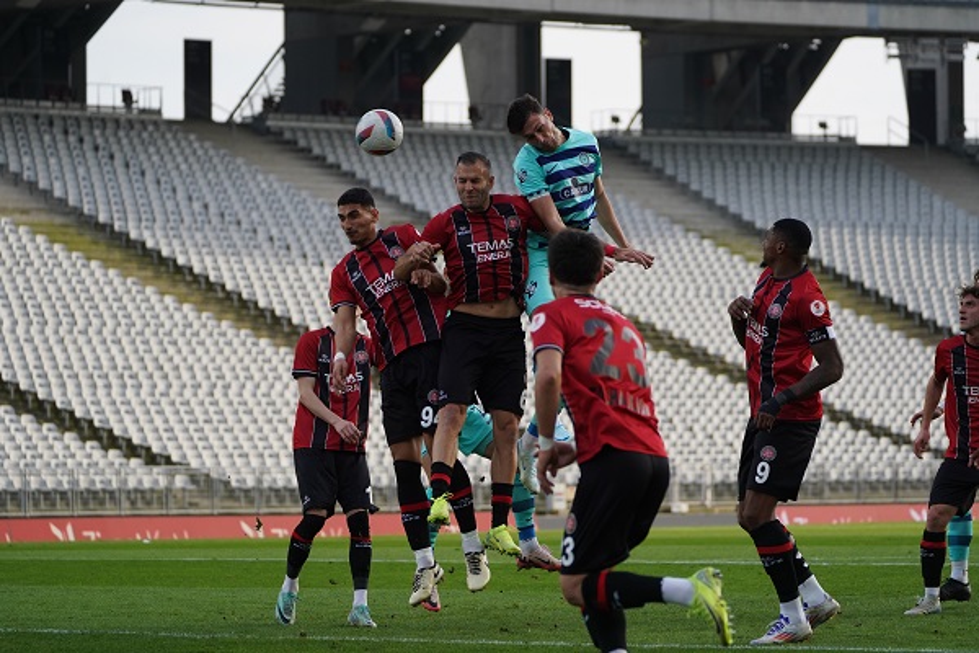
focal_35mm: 181
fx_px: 4922
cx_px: 490
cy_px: 326
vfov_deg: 7.6
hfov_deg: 11.4
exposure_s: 1/2000
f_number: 5.6
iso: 1250
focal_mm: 181
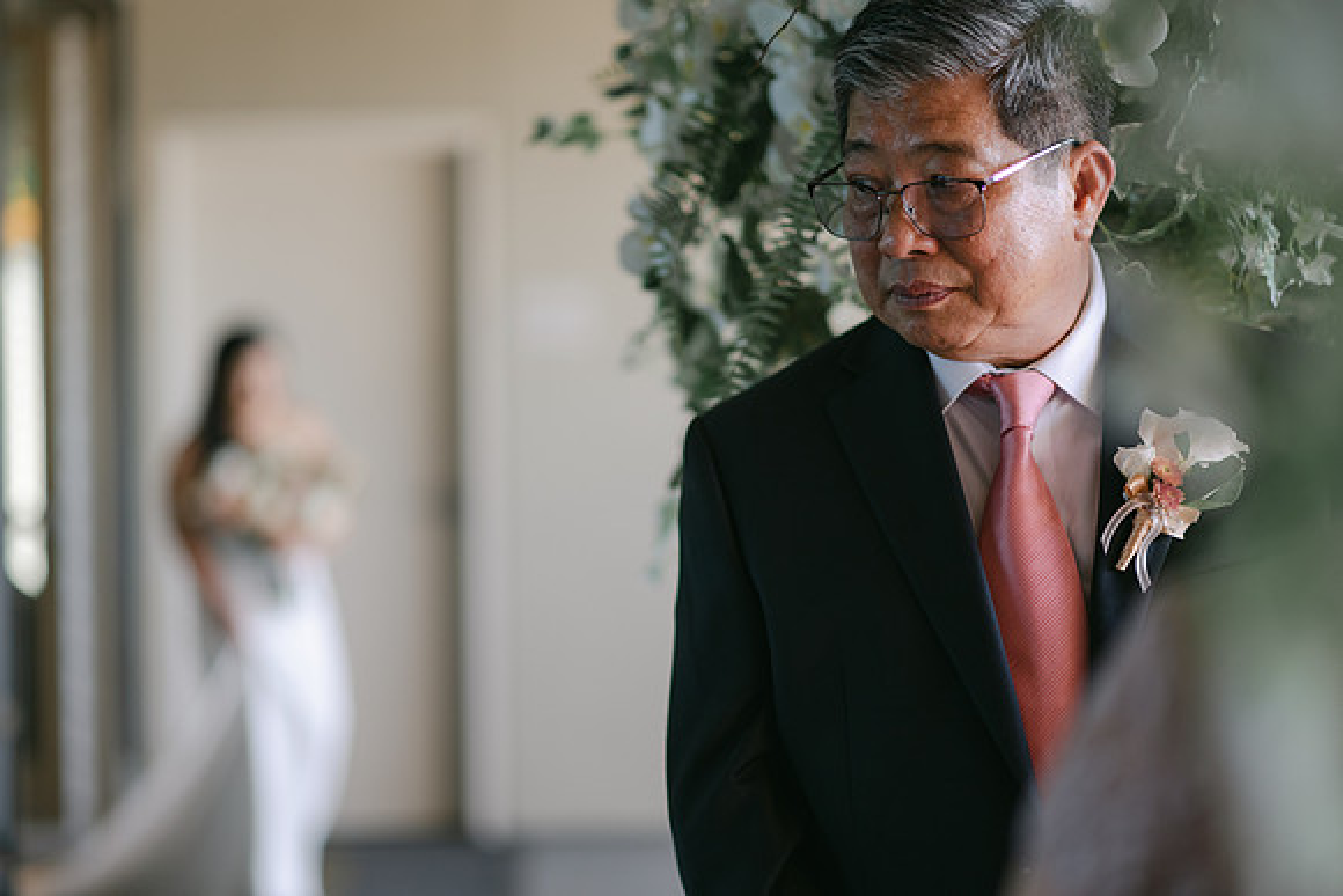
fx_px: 3172
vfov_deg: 16.1
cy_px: 448
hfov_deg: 23.9
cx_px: 672
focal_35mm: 85
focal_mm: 85
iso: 360
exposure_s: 1/250
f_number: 1.8
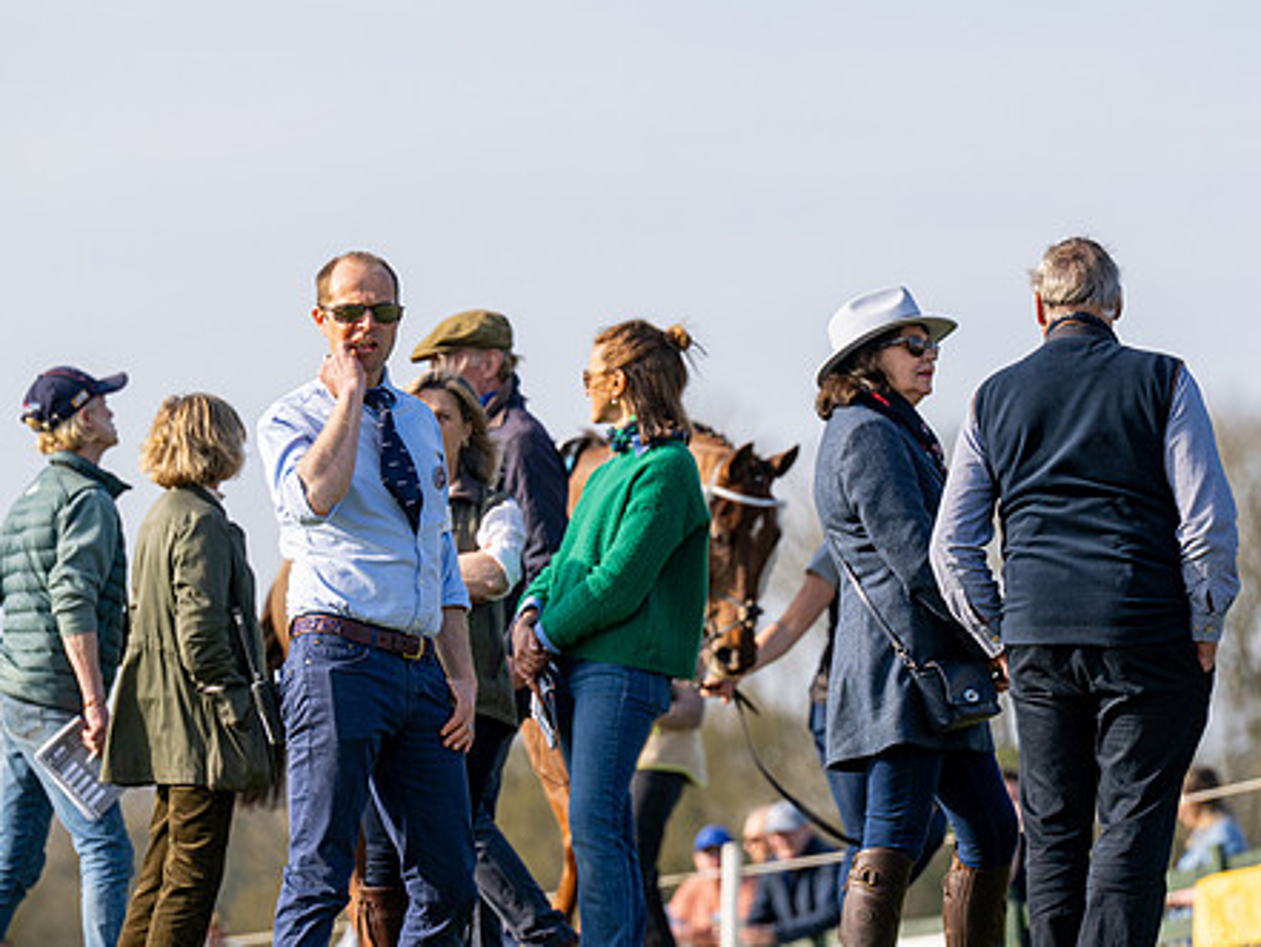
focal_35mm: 316
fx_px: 11514
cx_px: 712
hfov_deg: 6.3
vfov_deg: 4.7
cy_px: 486
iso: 200
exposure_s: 1/1600
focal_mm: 190
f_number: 4.5
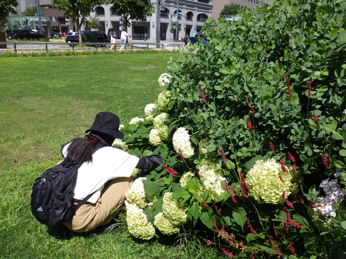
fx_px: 280
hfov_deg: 63.4
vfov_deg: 49.7
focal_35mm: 28
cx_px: 173
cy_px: 130
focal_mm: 5
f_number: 4.2
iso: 125
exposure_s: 1/800
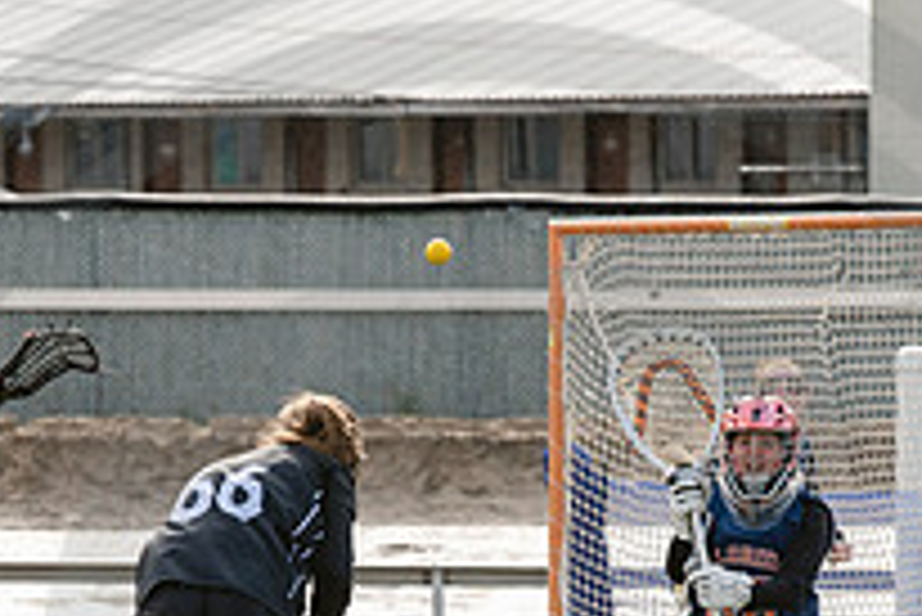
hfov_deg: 4.4
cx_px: 481
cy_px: 713
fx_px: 11943
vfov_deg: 3.0
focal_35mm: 466
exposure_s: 1/2000
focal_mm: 165
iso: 400
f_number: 5.6
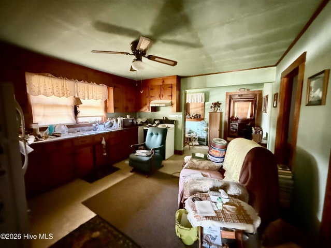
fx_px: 134
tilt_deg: -2.7
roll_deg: +0.6
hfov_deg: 102.0
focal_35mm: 14
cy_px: 124
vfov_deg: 85.7
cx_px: 166
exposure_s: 1/40
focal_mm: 2.22
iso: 1600
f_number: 2.2
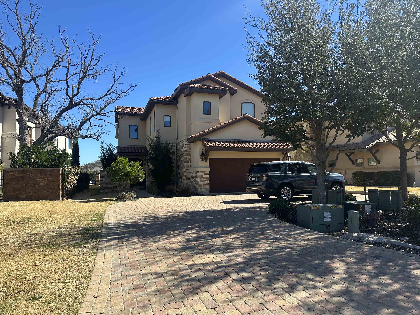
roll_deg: +0.7
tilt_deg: +3.4
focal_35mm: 24
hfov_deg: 71.6
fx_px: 291
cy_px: 158
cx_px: 210
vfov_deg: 56.8
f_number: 1.78
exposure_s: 1/2591
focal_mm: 6.86
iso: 80
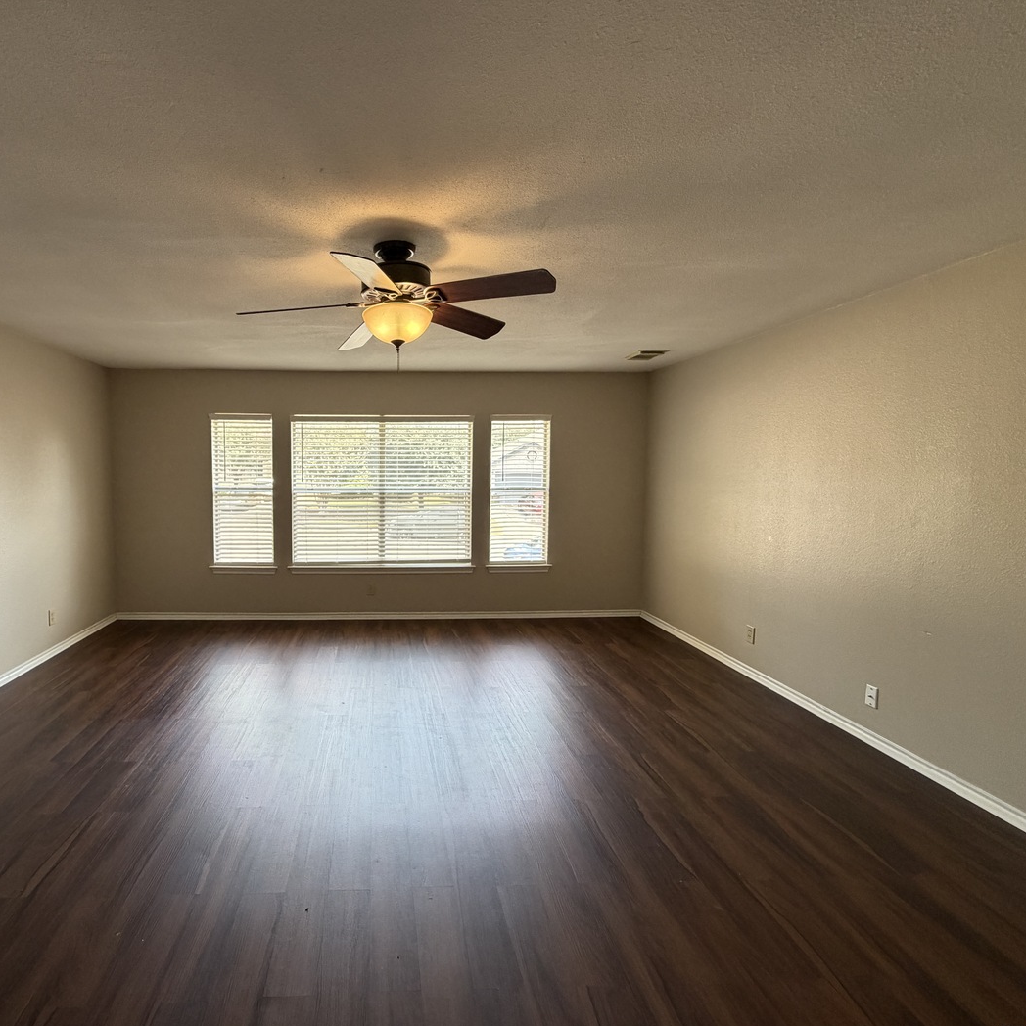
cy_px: 511
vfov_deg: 84.0
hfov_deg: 82.7
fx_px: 570
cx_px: 397
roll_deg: +0.0
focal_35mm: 17
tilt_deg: -4.1
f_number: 2.2
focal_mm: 2.22
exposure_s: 1/121
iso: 200
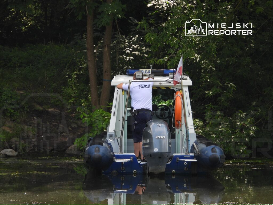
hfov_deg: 5.7
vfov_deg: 4.3
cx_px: 136
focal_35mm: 345
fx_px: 2721
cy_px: 102
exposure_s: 1/200
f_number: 4.5
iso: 100
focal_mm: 62.1
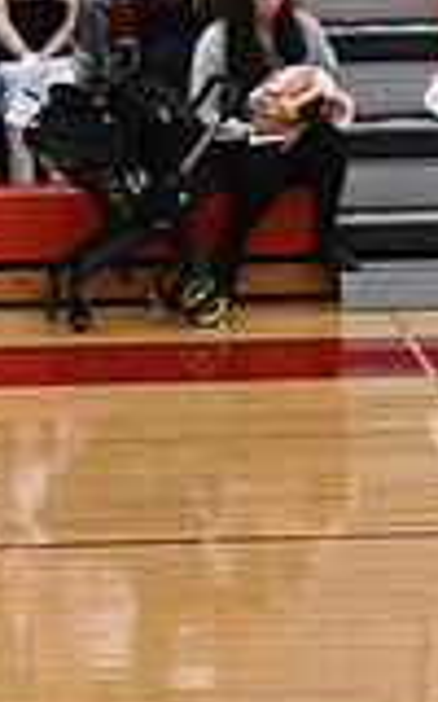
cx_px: 1240
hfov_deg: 3.3
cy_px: 480
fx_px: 7410
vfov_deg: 5.4
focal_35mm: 388
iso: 6400
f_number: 4
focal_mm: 70
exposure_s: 1/400
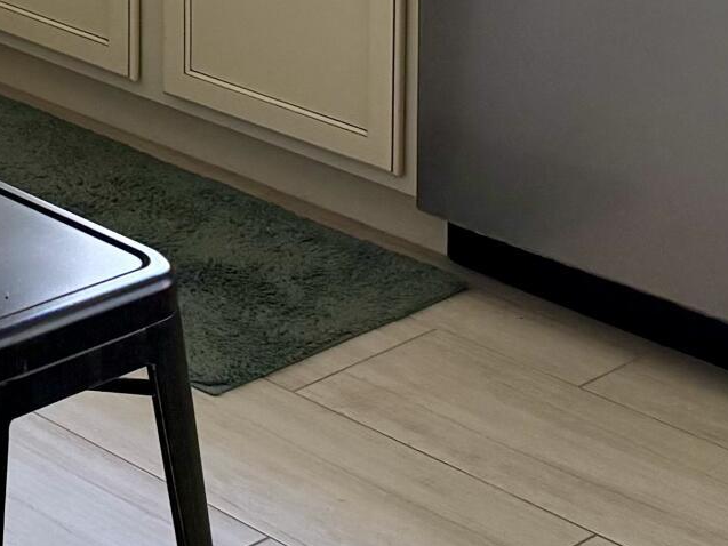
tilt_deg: -4.8
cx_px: -615
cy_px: -597
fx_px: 2377
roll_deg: +0.4
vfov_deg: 11.6
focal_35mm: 113
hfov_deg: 15.0
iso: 200
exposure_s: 1/69
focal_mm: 6.76
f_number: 1.78
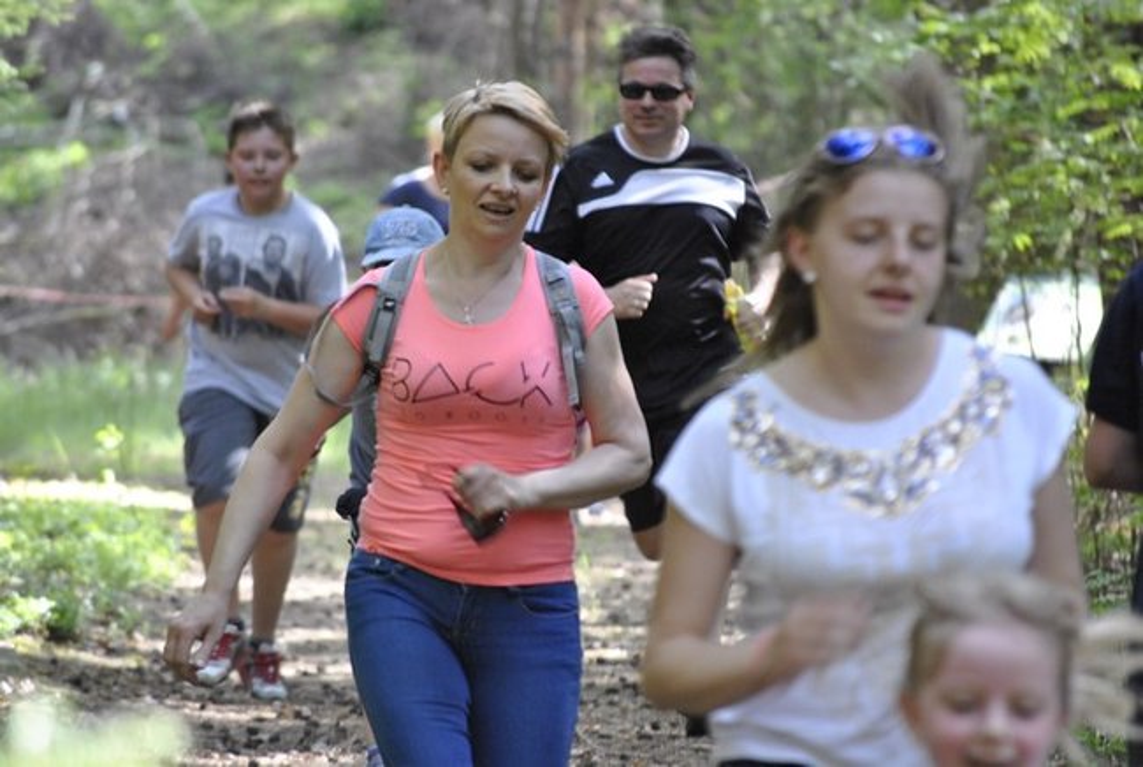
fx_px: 9542
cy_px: 384
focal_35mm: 300
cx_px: 572
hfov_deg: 6.9
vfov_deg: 4.6
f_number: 5.6
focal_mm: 200
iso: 800
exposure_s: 1/100
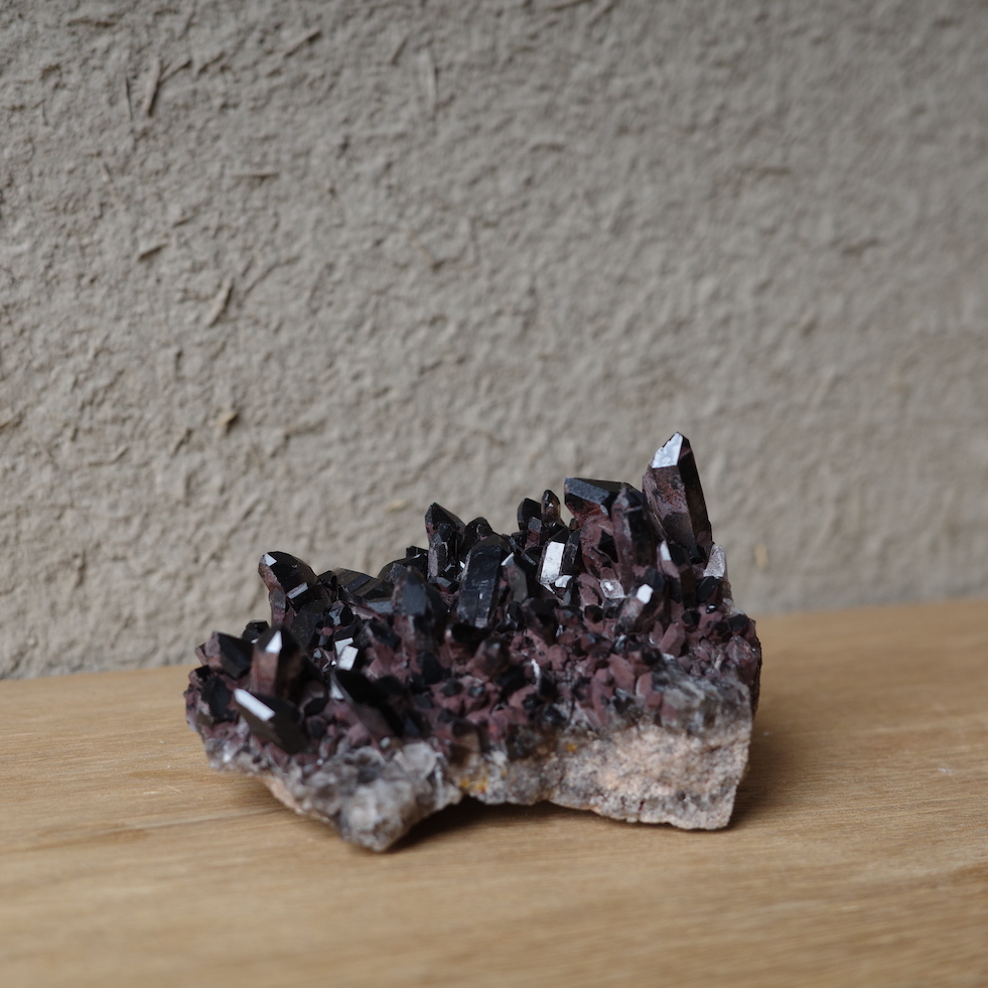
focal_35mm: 52
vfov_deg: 32.8
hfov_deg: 32.8
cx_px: 485
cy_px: 490
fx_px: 1679
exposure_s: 1/125
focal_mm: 26
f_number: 2.8
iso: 200
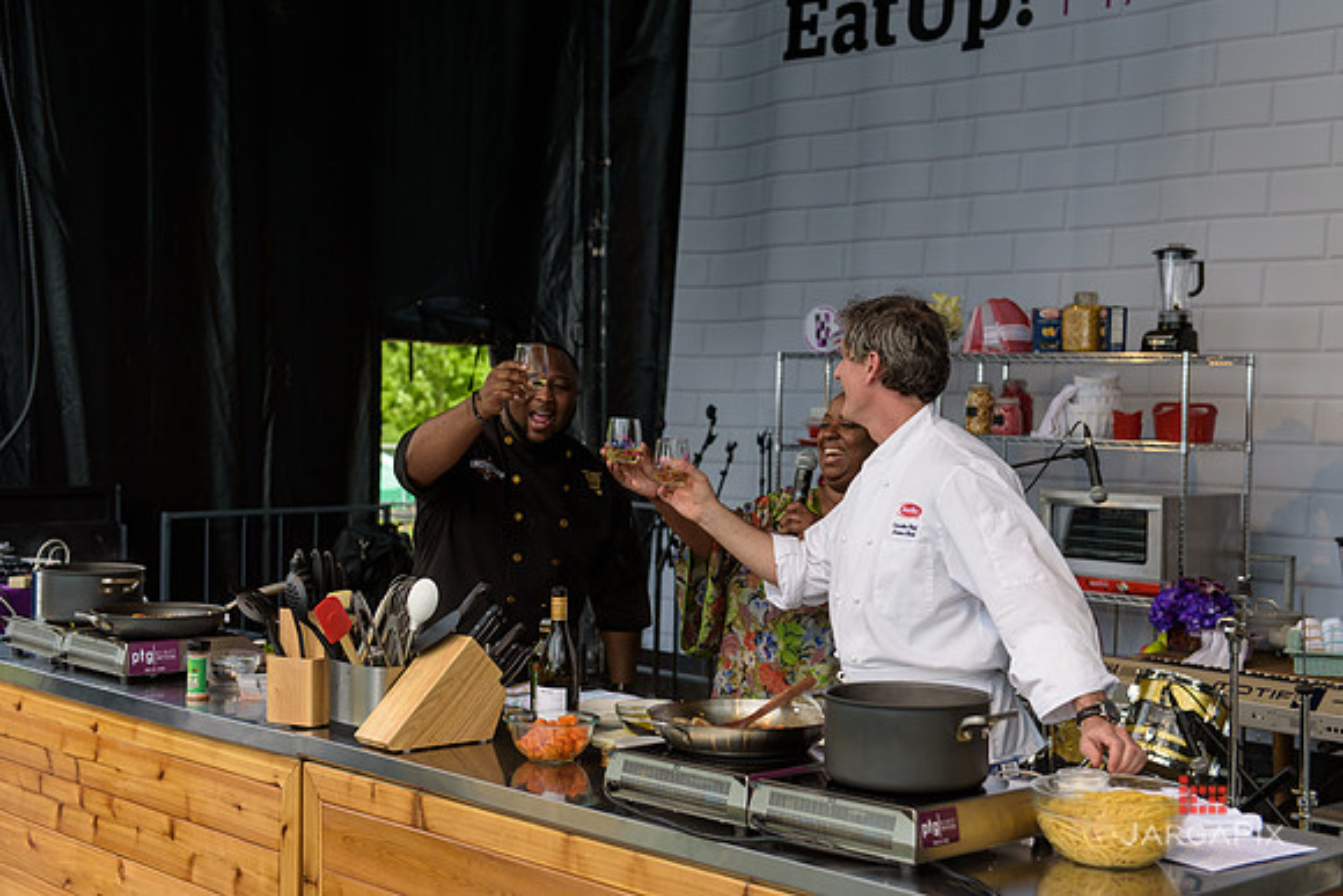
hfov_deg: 35.6
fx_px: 2090
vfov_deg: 24.2
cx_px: 672
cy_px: 448
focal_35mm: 56
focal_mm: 56
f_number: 3.2
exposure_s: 1/1250
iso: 200
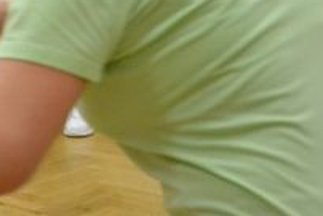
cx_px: -272
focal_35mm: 166
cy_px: -94
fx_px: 1490
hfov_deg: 11.4
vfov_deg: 8.1
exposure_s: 1/80
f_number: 4
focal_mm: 28
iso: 3200
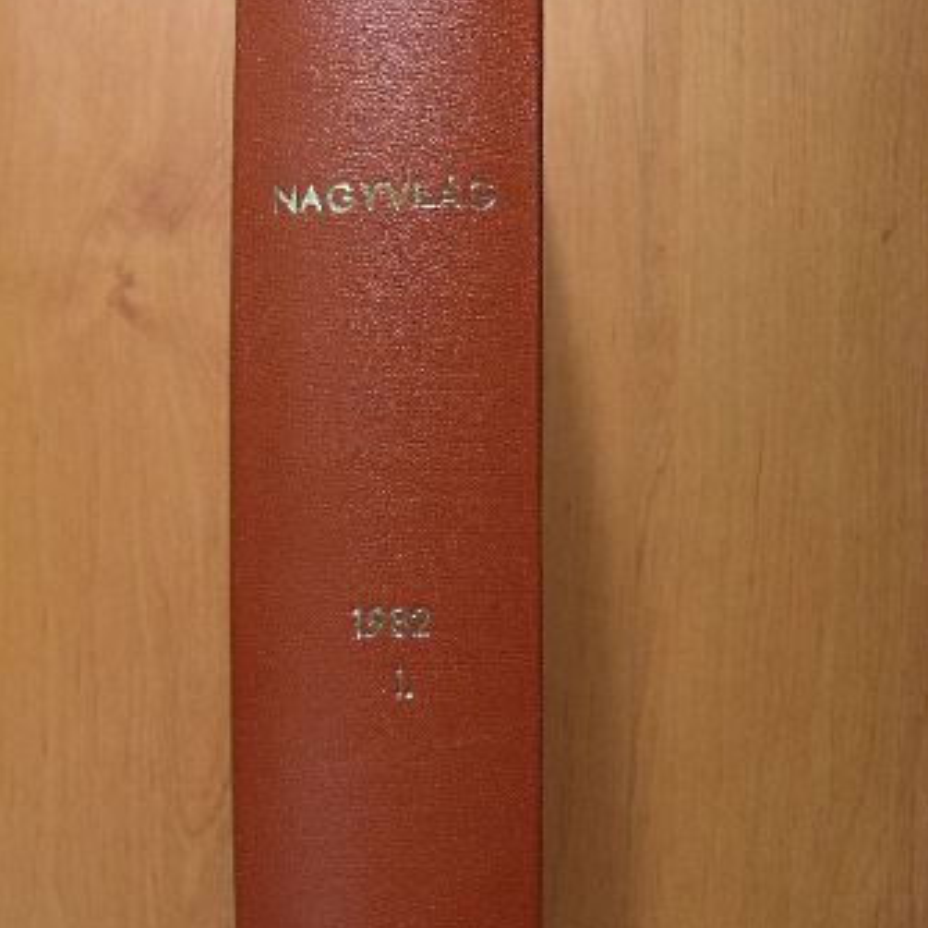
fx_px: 1486
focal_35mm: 49
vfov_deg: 34.6
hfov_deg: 34.7
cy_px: 547
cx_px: 463
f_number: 3.5
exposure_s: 1/22.1
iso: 100
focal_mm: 6.8
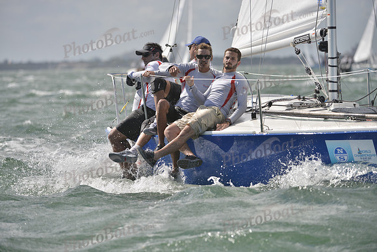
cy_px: 126
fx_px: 2619
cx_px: 188
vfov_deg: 5.5
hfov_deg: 8.2
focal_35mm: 250
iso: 280
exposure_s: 1/2500
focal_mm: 250
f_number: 4.5
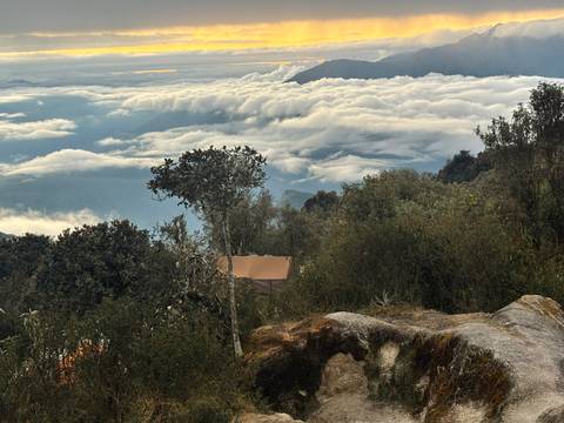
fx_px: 847
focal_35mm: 52
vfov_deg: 28.0
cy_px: 212
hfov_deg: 36.8
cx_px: 282
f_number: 1.6
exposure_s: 1/59
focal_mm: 5.96
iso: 160
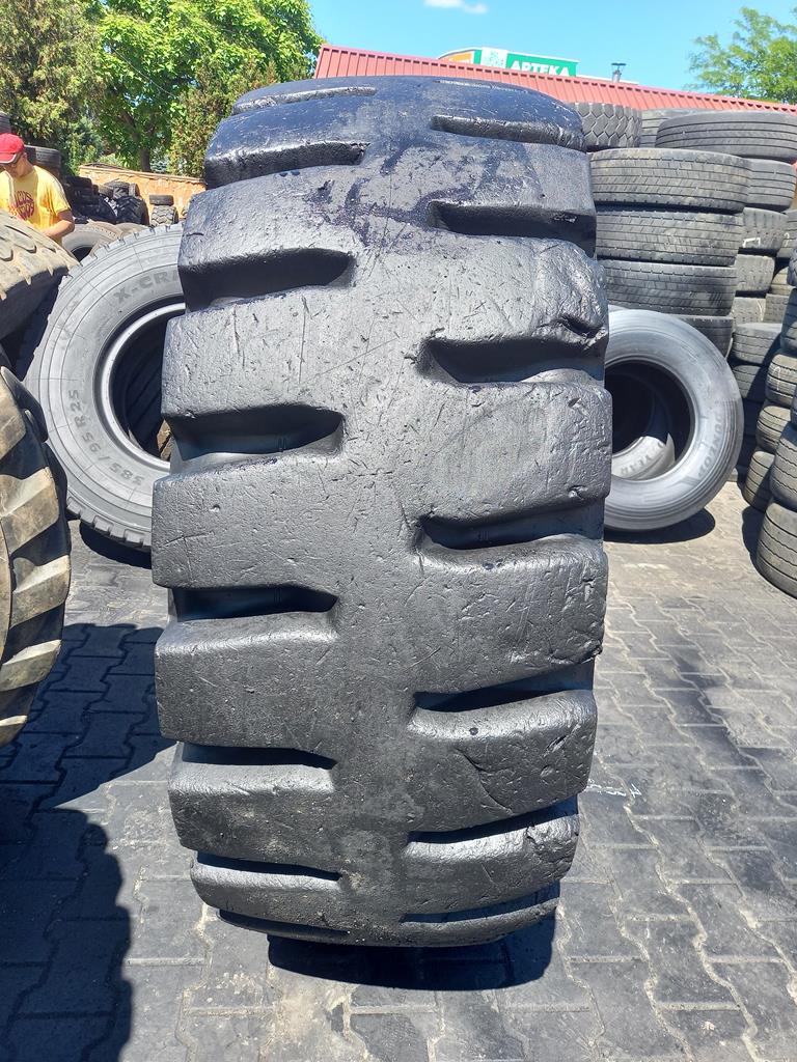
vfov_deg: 69.4
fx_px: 767
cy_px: 531
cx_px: 398
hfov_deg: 54.9
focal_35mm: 25
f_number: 1.8
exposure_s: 1/258
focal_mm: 4.65
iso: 50
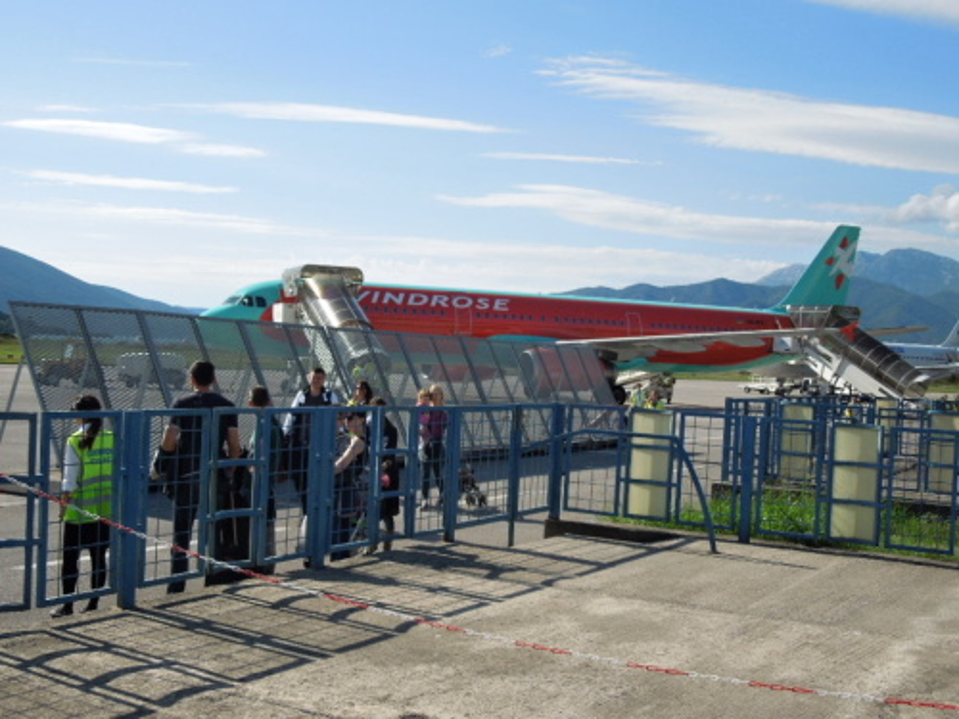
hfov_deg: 43.9
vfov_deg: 33.6
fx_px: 1191
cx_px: 480
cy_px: 360
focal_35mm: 43
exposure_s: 1/250
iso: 100
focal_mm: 7.8
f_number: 7.8
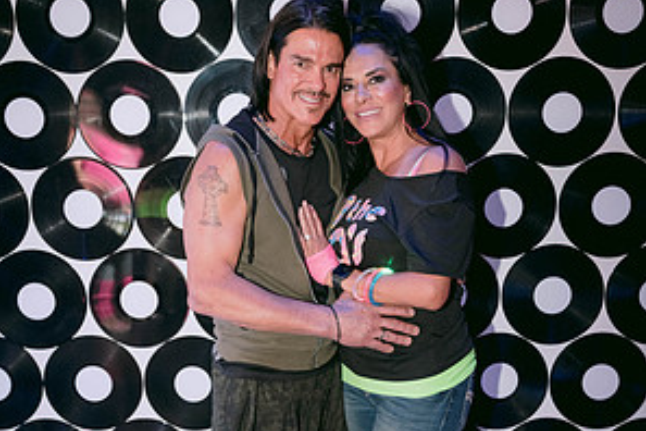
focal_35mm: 53
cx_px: 322
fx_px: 951
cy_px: 342
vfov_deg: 25.1
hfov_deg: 37.5
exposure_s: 1/160
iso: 1600
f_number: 2.8
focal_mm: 35
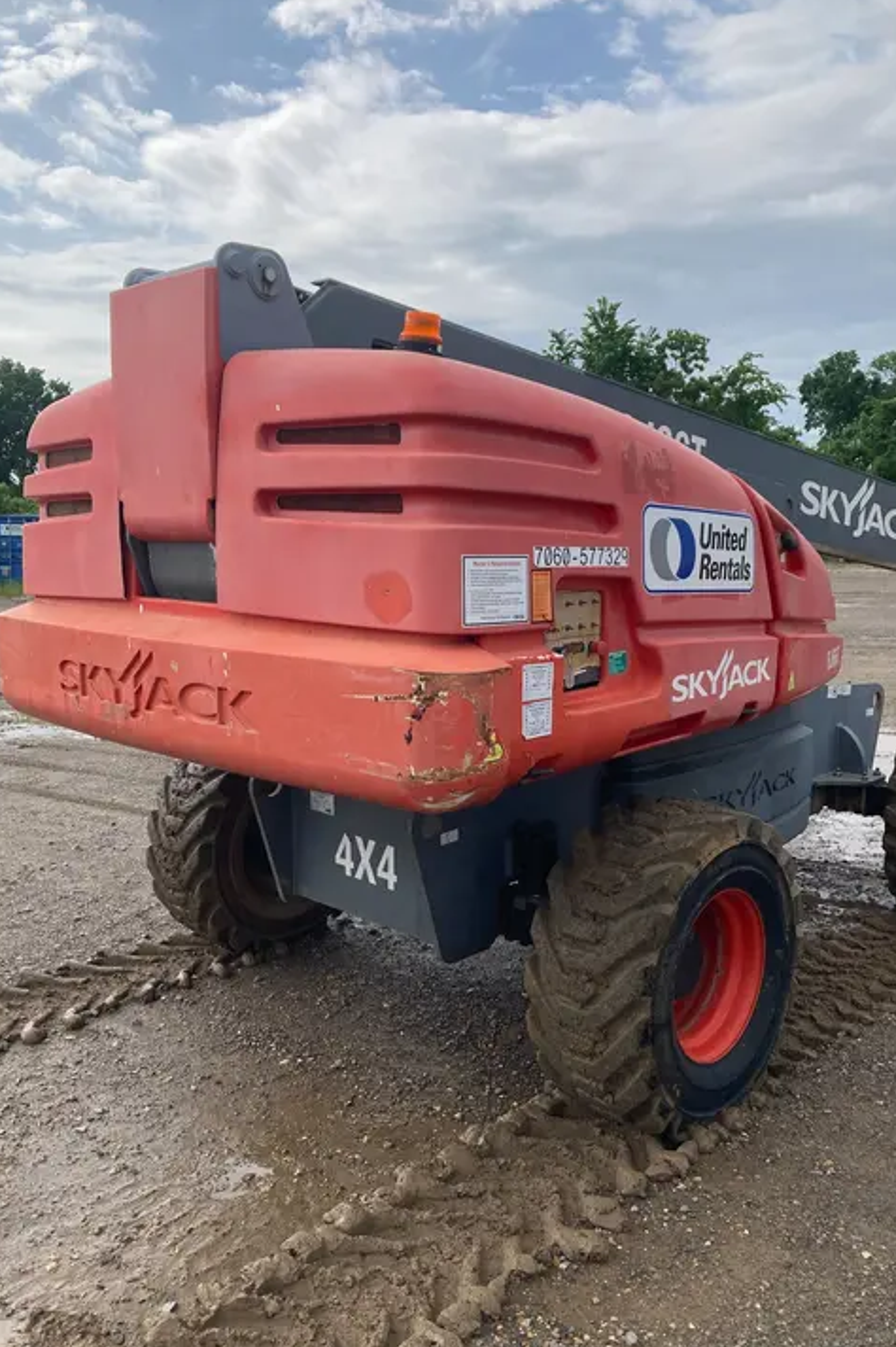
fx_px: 1121
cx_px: 403
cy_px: 688
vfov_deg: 61.9
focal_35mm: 30
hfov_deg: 43.5
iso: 20
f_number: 1.8
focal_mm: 3.99
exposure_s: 1/2024
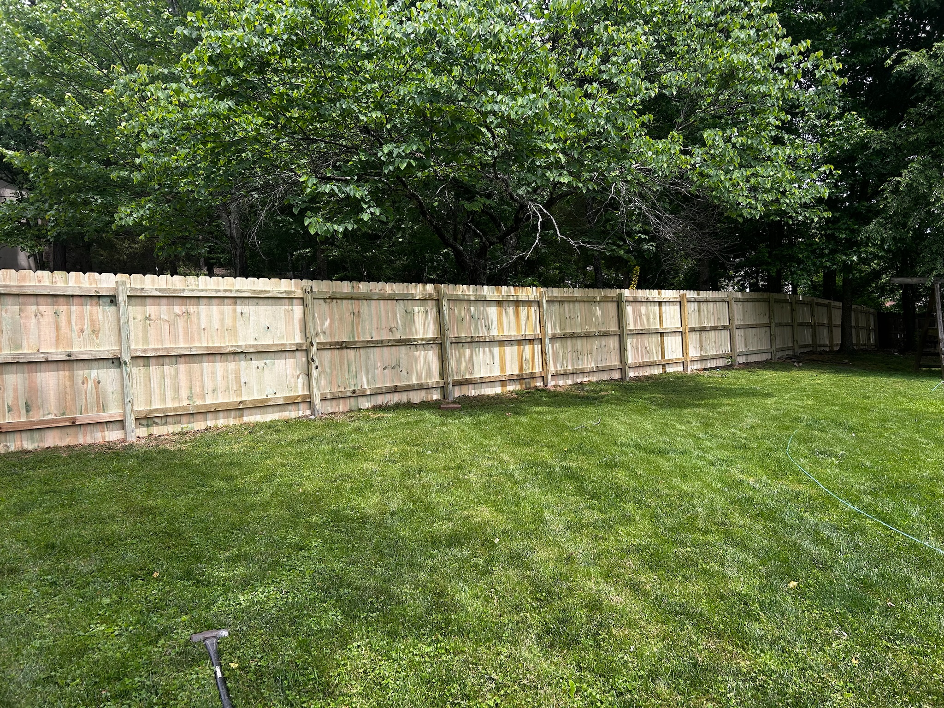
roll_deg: +5.0
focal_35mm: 26
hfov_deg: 67.3
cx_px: 472
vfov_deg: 53.1
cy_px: 354
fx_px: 709
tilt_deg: +0.7
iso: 50
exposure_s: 1/1449
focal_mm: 5.7
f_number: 1.5
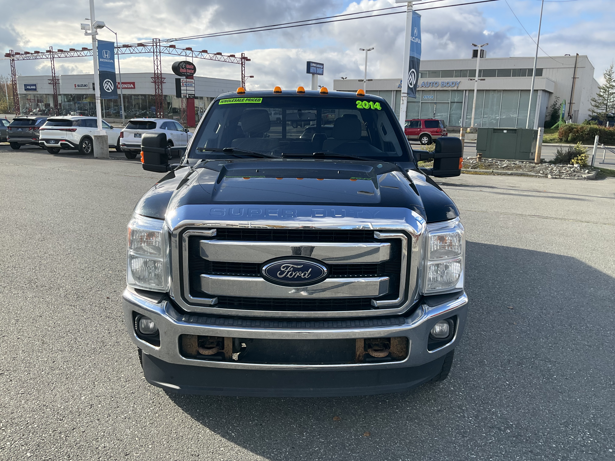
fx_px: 515
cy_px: 230
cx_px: 308
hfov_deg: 61.7
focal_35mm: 29
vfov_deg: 48.2
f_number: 1.8
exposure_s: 1/978
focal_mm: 3
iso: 25
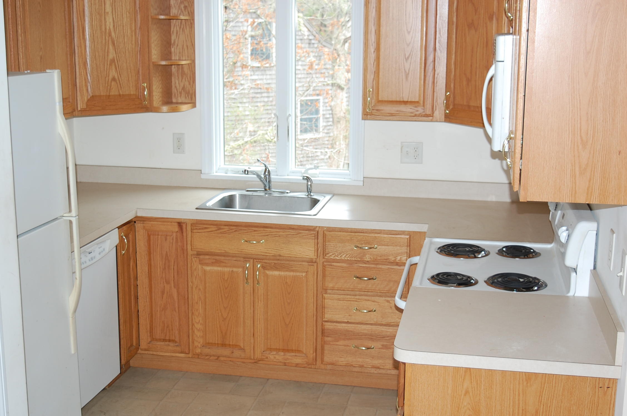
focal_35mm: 51
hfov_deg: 38.9
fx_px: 887
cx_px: 314
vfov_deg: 26.4
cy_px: 208
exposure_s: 1/60
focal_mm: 34
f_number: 4.5
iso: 200
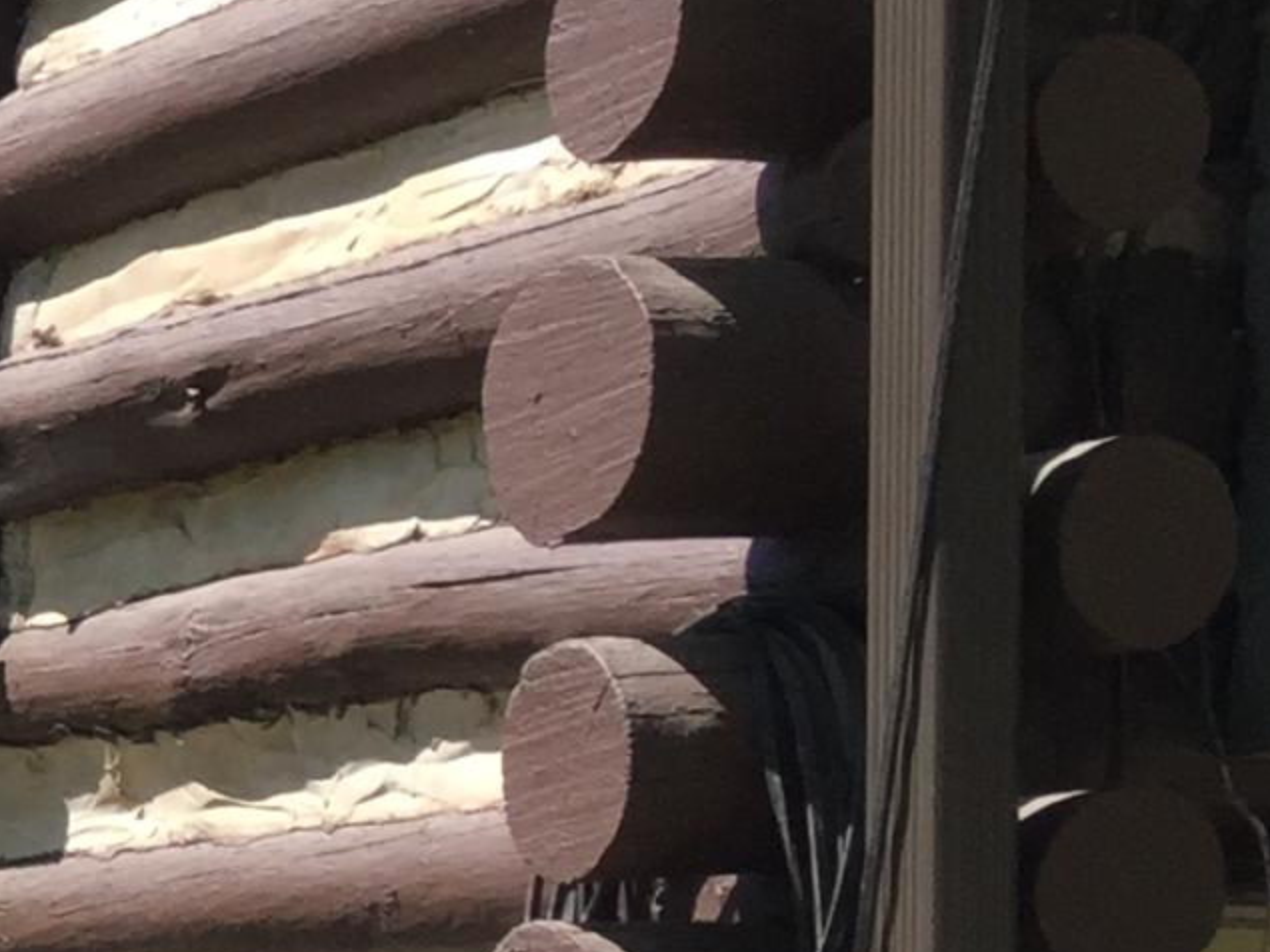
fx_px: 5025
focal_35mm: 137
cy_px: 1438
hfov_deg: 12.0
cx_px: -1656
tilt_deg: -3.0
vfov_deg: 10.4
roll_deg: -1.5
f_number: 2.2
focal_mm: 4.15
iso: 32
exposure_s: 1/842
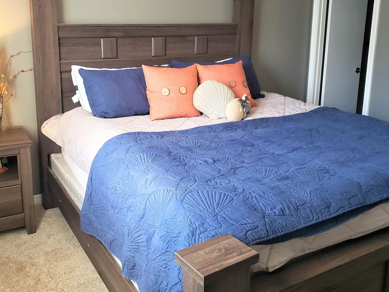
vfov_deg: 42.6
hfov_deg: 55.1
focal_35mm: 33
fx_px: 371
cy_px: 108
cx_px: 167
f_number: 2.4
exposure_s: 1/60
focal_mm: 4.3
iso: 320
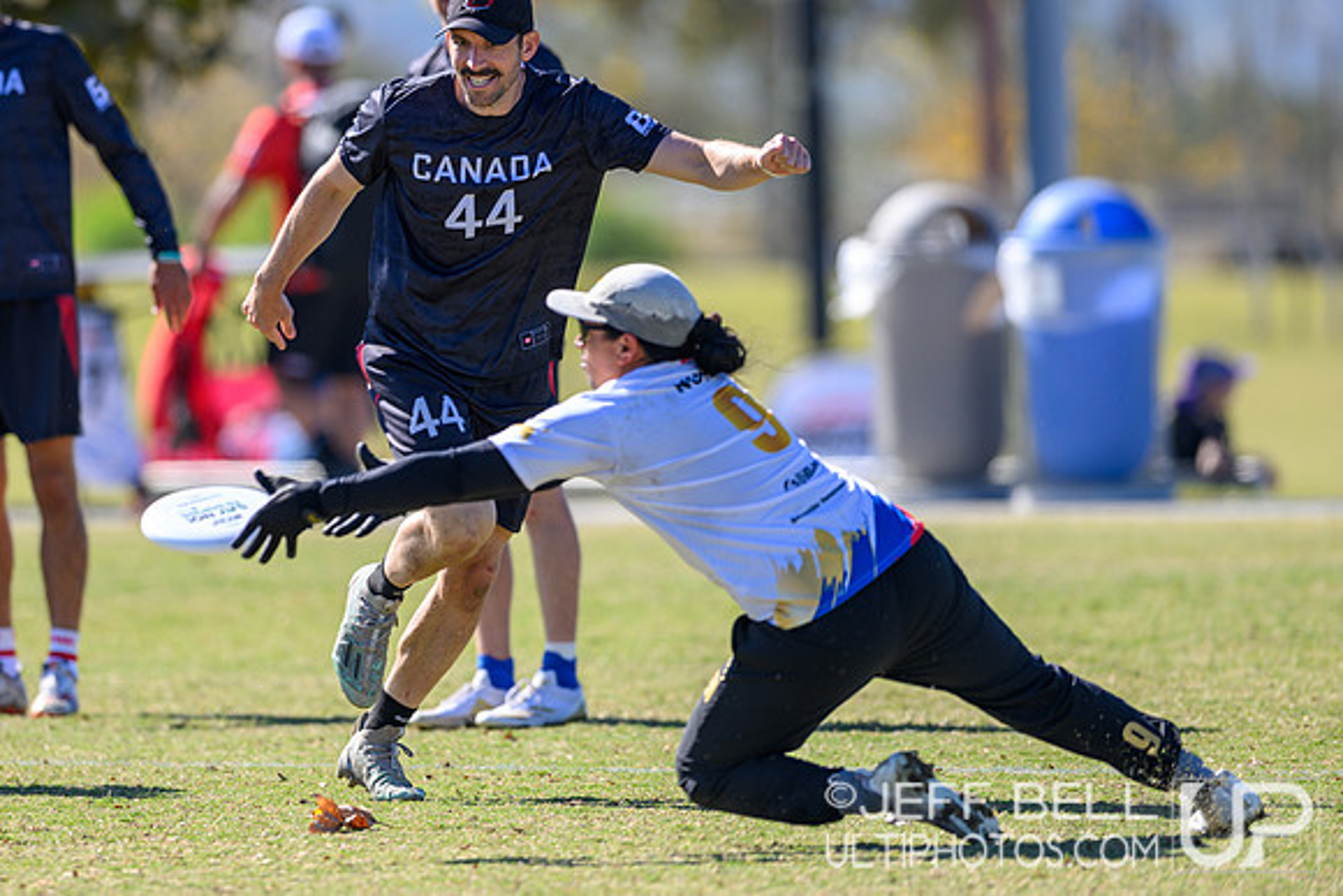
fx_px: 22539
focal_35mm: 604
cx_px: 333
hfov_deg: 3.4
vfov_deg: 2.3
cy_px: 367
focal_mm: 400
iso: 100
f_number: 3.2
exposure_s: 1/800
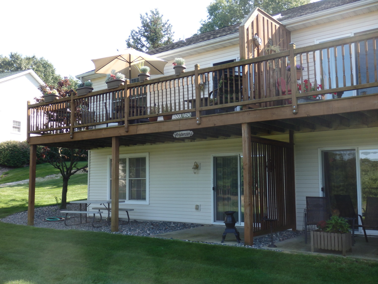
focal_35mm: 37
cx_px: 189
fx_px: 404
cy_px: 142
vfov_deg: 38.7
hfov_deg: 50.1
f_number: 3.6
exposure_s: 1/200
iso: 100
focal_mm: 6.6
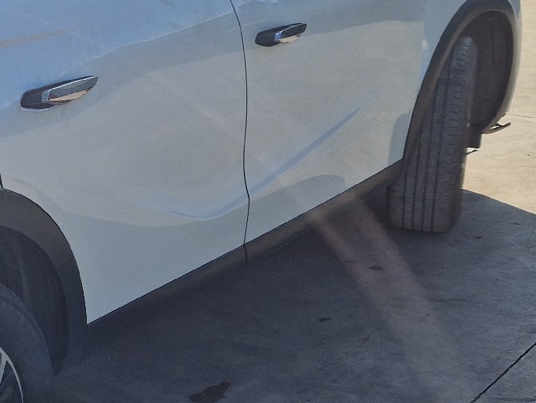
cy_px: 175
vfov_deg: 22.6
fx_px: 1007
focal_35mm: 65
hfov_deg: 26.5
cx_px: -110
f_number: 1.8
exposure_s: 1/2000
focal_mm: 5.4
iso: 50
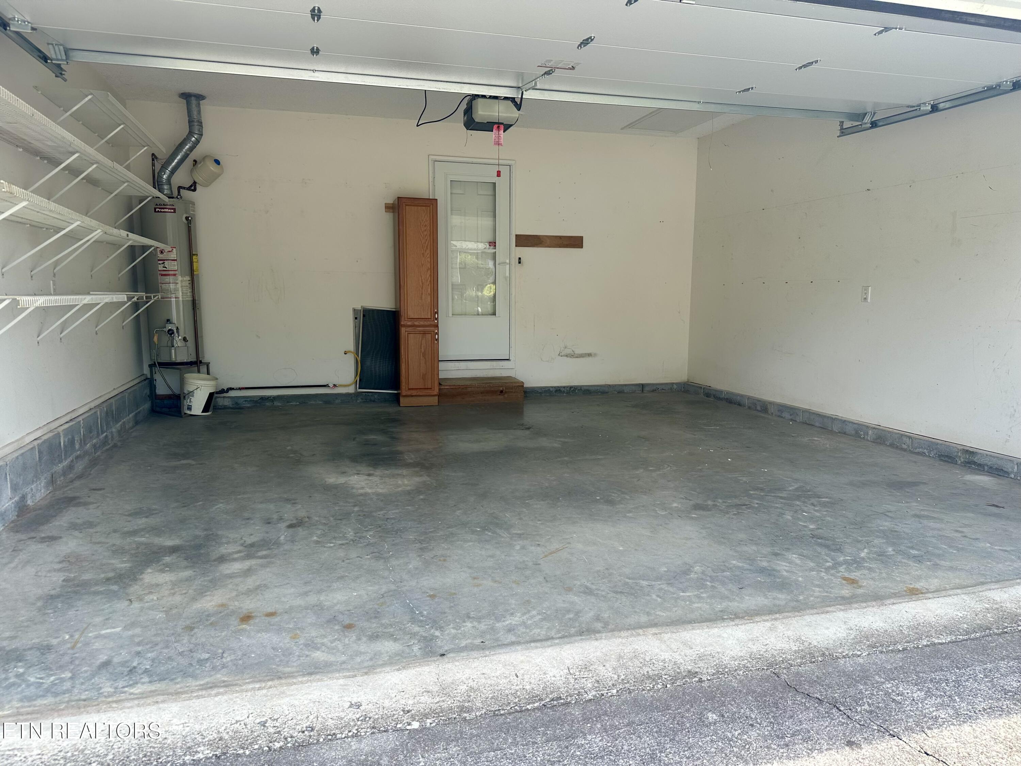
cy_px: 383
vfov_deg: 56.8
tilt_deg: -6.2
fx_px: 708
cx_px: 510
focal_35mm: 24
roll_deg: -0.1
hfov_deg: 71.6
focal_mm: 6.86
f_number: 1.78
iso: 80
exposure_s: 1/508
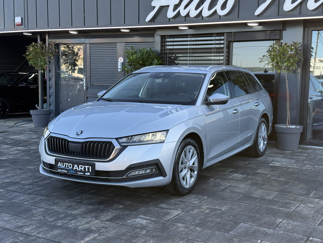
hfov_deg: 39.7
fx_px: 448
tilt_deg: -4.2
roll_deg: -1.2
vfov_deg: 30.3
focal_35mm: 48
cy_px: 122
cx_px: 162
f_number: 1.78
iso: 80
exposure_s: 1/712
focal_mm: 6.76
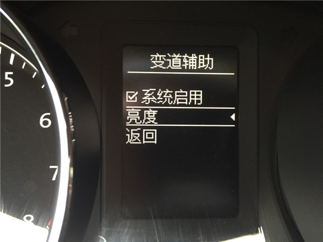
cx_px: 162
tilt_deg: -22.5
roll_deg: -1.5
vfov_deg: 48.2
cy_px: 121
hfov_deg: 61.7
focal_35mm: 29
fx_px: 271
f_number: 2.2
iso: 160
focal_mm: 4.15
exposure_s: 1/30
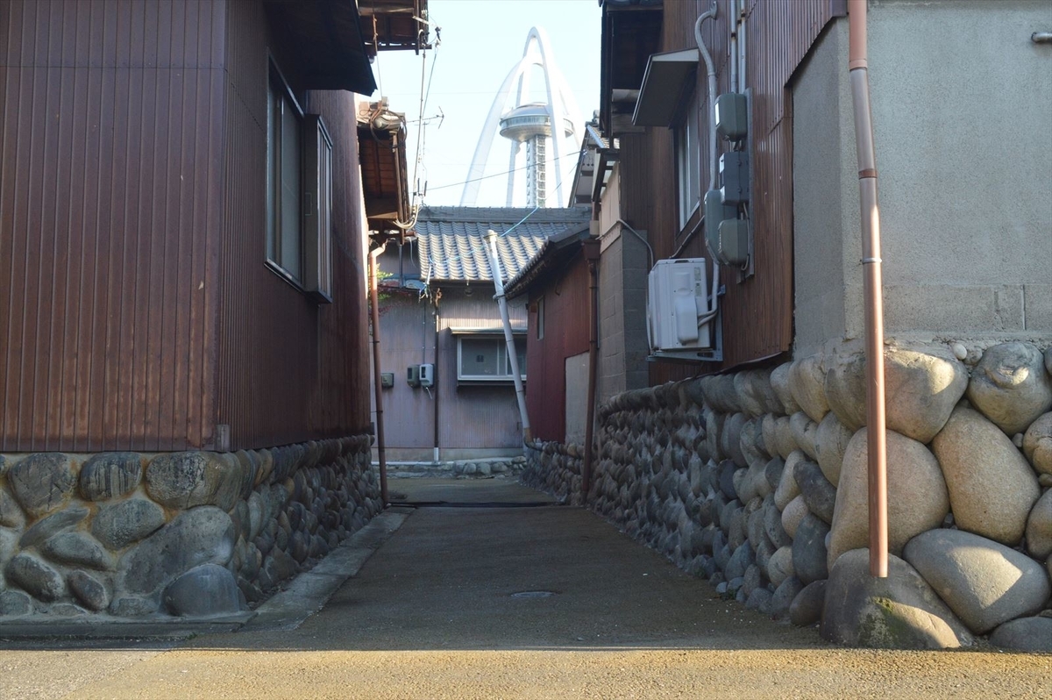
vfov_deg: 39.9
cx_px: 526
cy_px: 350
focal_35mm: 33
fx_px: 964
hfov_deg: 57.3
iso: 400
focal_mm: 22
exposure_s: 1/160
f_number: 6.3
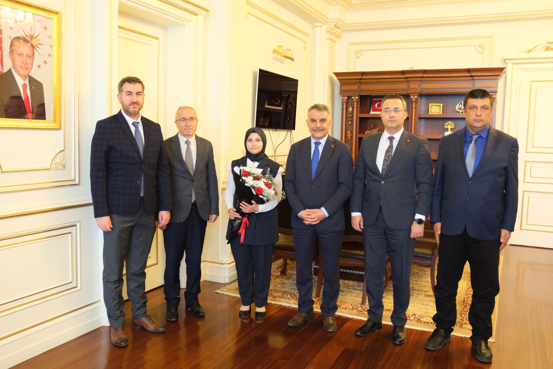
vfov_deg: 41.1
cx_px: 276
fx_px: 492
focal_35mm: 32
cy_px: 184
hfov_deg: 58.7
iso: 5000
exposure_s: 1/60
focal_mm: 21.3
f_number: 2.8
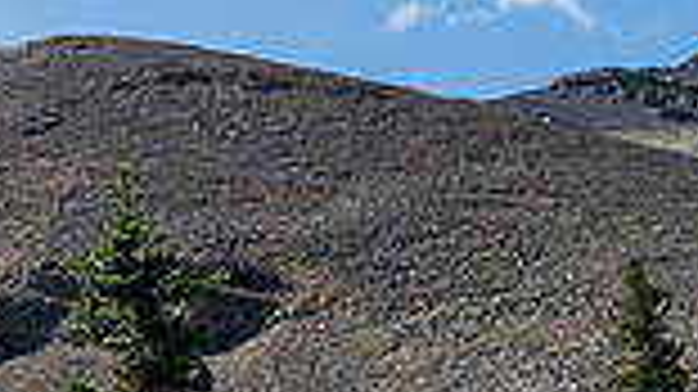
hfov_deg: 18.4
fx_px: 1813
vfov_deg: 11.3
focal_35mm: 98
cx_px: -450
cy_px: 759
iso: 200
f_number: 8
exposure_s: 1/160
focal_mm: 12
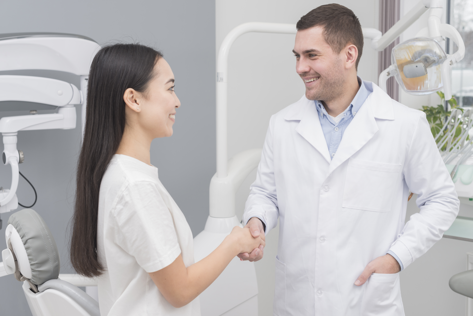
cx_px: 236
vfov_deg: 27.0
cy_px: 158
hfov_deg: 39.6
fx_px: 657
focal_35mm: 50
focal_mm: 50
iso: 200
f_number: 5.6
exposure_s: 1/160
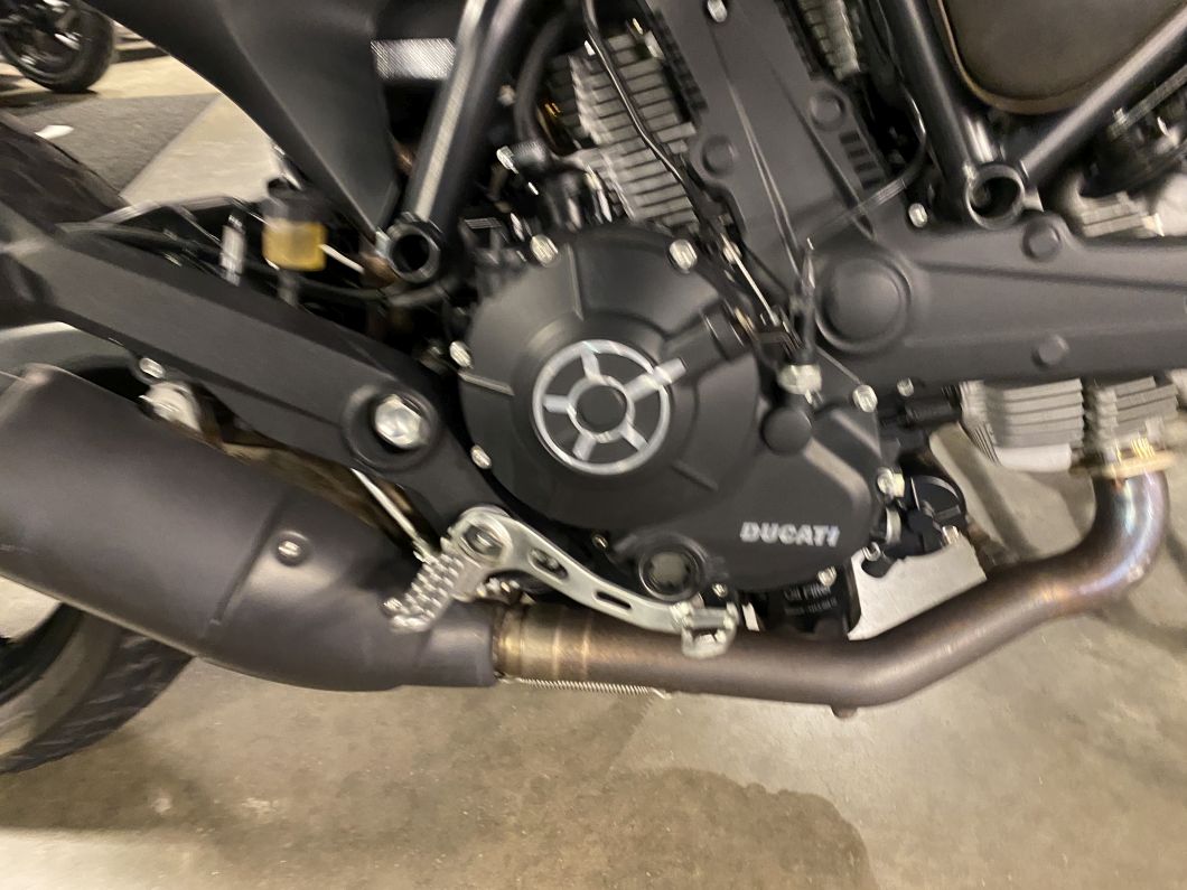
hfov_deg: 67.3
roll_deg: +6.5
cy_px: 445
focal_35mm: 26
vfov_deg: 53.1
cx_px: 594
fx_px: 892
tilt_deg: -35.9
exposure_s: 1/25
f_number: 1.8
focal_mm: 4.25
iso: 500
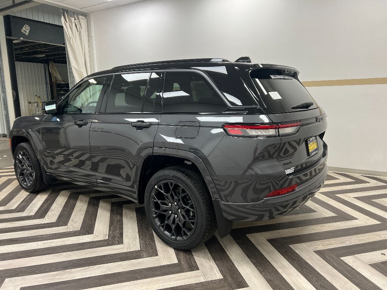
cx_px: 194
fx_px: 291
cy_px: 145
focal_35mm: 26
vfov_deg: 53.1
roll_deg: +2.0
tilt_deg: -8.9
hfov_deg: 67.3
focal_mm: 5.7
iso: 125
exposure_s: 1/120
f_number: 1.5
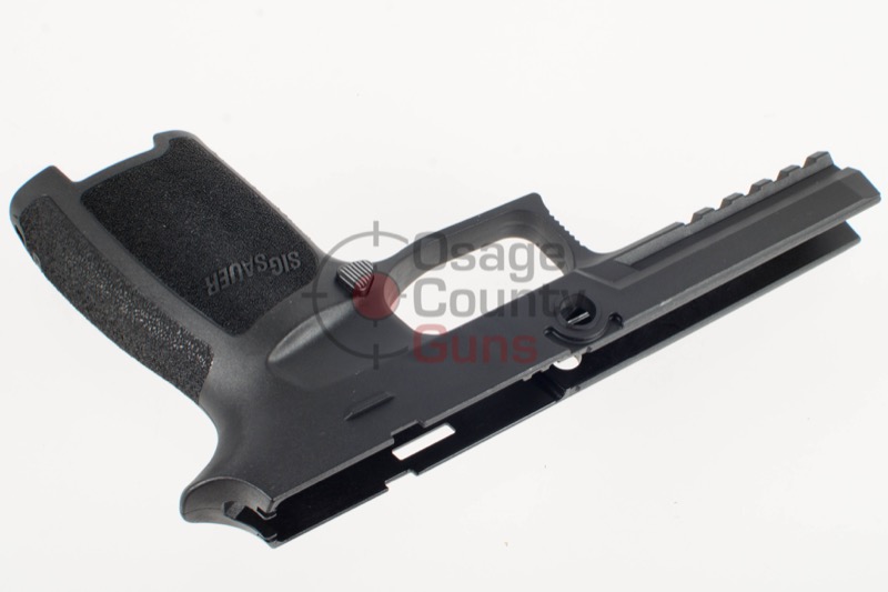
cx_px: 444
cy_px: 296
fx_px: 1295
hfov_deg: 37.9
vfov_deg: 25.7
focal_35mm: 52
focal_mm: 35
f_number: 11
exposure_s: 1/200
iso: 200
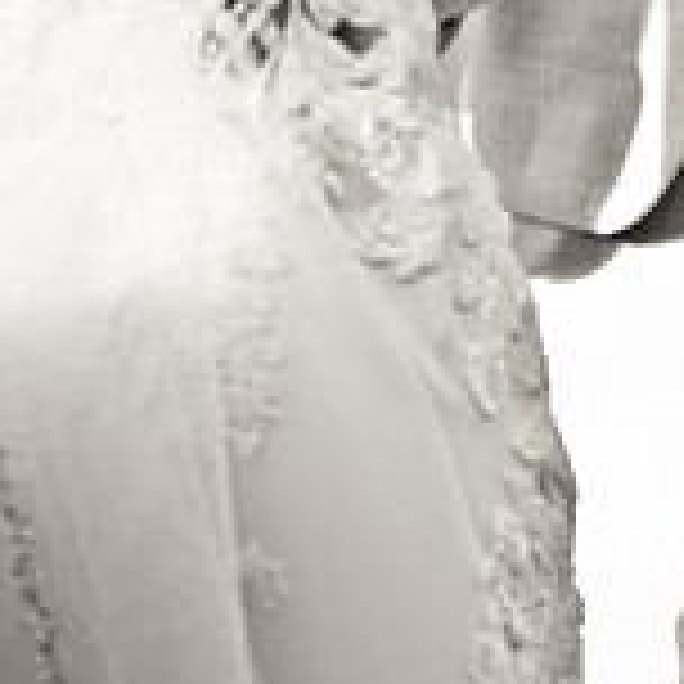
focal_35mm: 649
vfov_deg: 2.7
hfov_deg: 2.7
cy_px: 182
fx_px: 14509
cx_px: 1089
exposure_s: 1/640
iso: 800
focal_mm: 200
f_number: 4.5
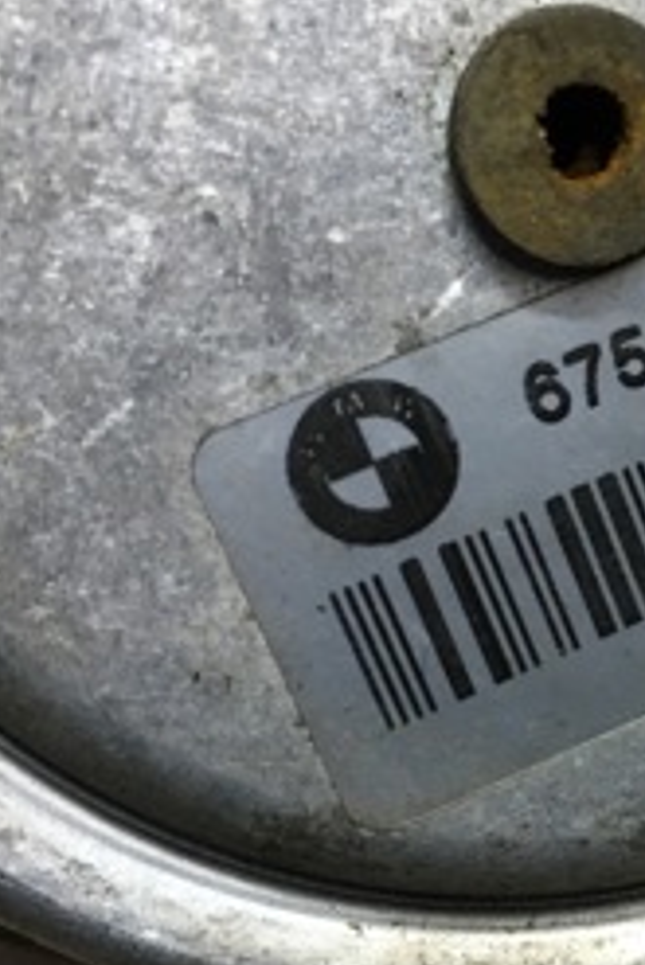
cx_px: 782
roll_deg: +9.0
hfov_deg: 16.7
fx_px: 2093
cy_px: 608
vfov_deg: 25.9
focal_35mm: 78
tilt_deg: -40.0
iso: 50
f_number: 2.2
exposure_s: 1/33
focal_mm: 4.15
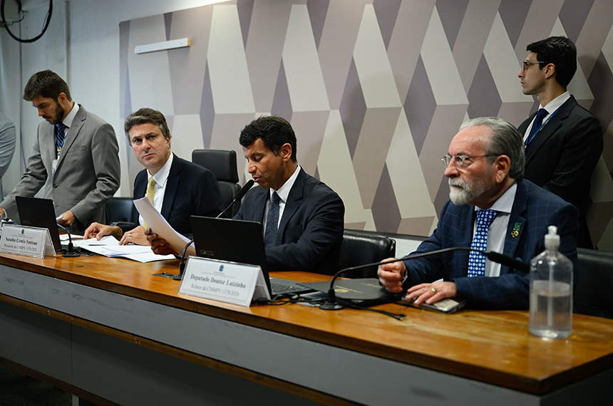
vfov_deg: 30.4
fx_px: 748
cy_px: 203
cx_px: 306
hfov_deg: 44.6
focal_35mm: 44
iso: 1000
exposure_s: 1/160
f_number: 2.8
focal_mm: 44
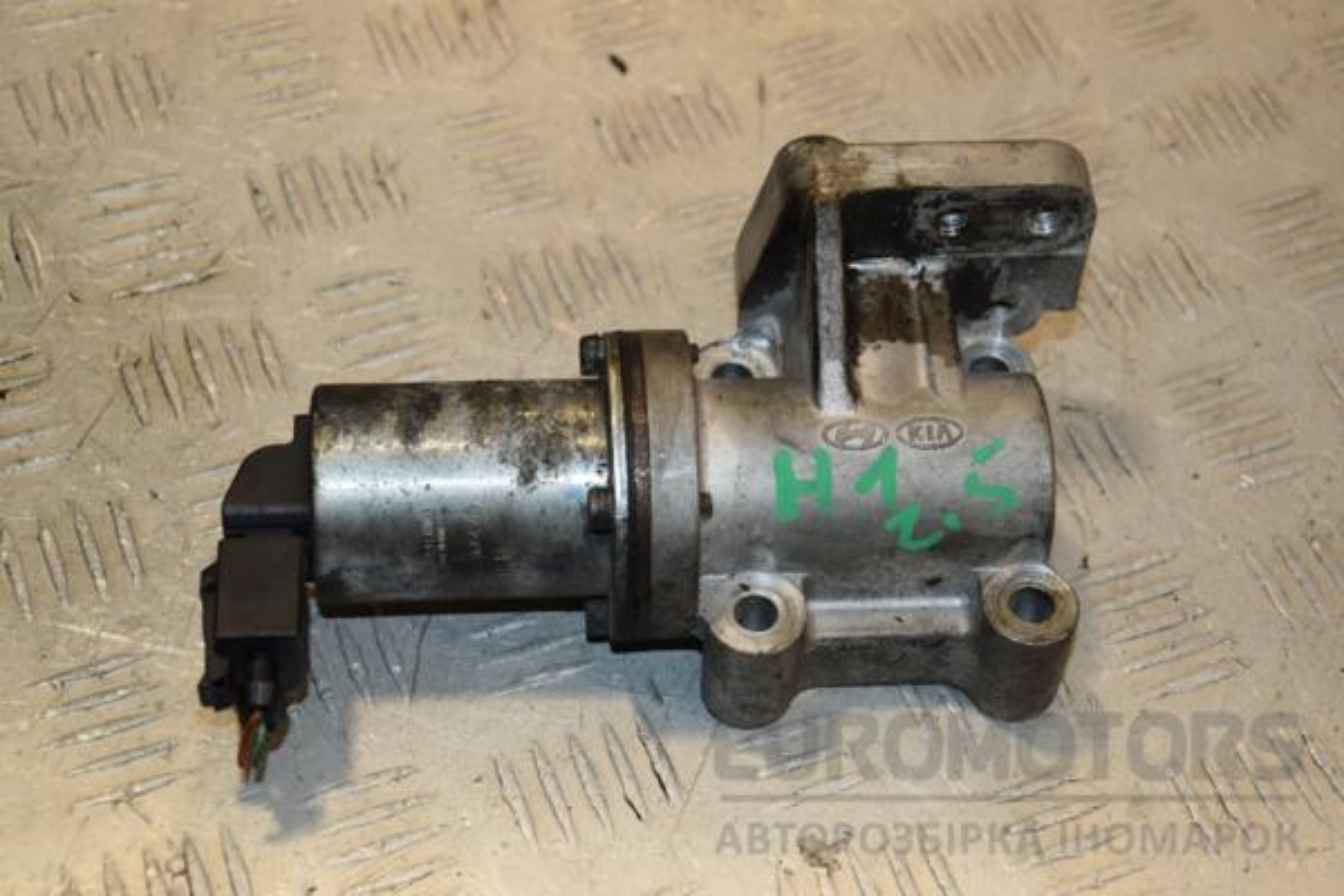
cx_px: 672
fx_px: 2688
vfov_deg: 18.9
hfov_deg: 28.1
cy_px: 448
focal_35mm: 72
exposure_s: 1/200
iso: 800
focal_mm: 48
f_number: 5.6
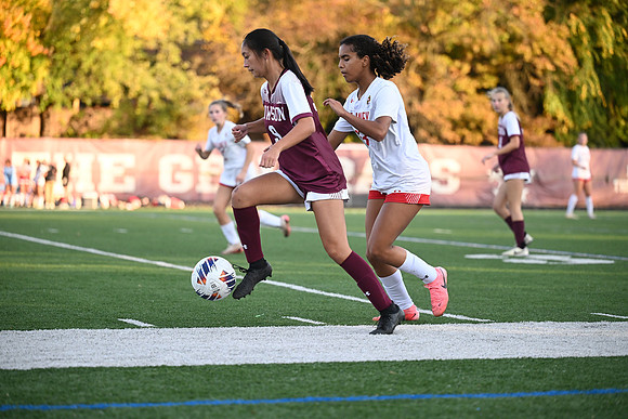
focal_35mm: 110
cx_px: 314
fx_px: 1919
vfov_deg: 12.5
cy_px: 210
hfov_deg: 18.6
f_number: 2.8
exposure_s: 1/2500
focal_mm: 110
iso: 1600
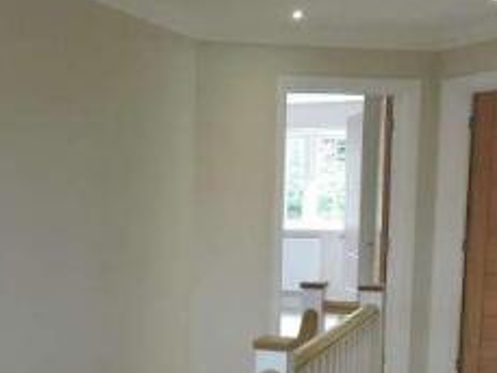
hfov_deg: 30.8
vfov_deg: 23.6
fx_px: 876
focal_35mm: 61
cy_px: 318
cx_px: 92
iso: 320
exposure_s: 1/30
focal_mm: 4.3
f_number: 3.3
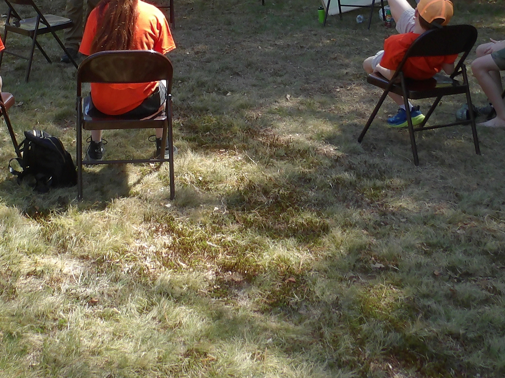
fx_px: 832
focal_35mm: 57
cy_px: -87
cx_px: 131
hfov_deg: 33.2
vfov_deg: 23.3
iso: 100
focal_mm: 4.2
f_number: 4.1
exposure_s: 1/225
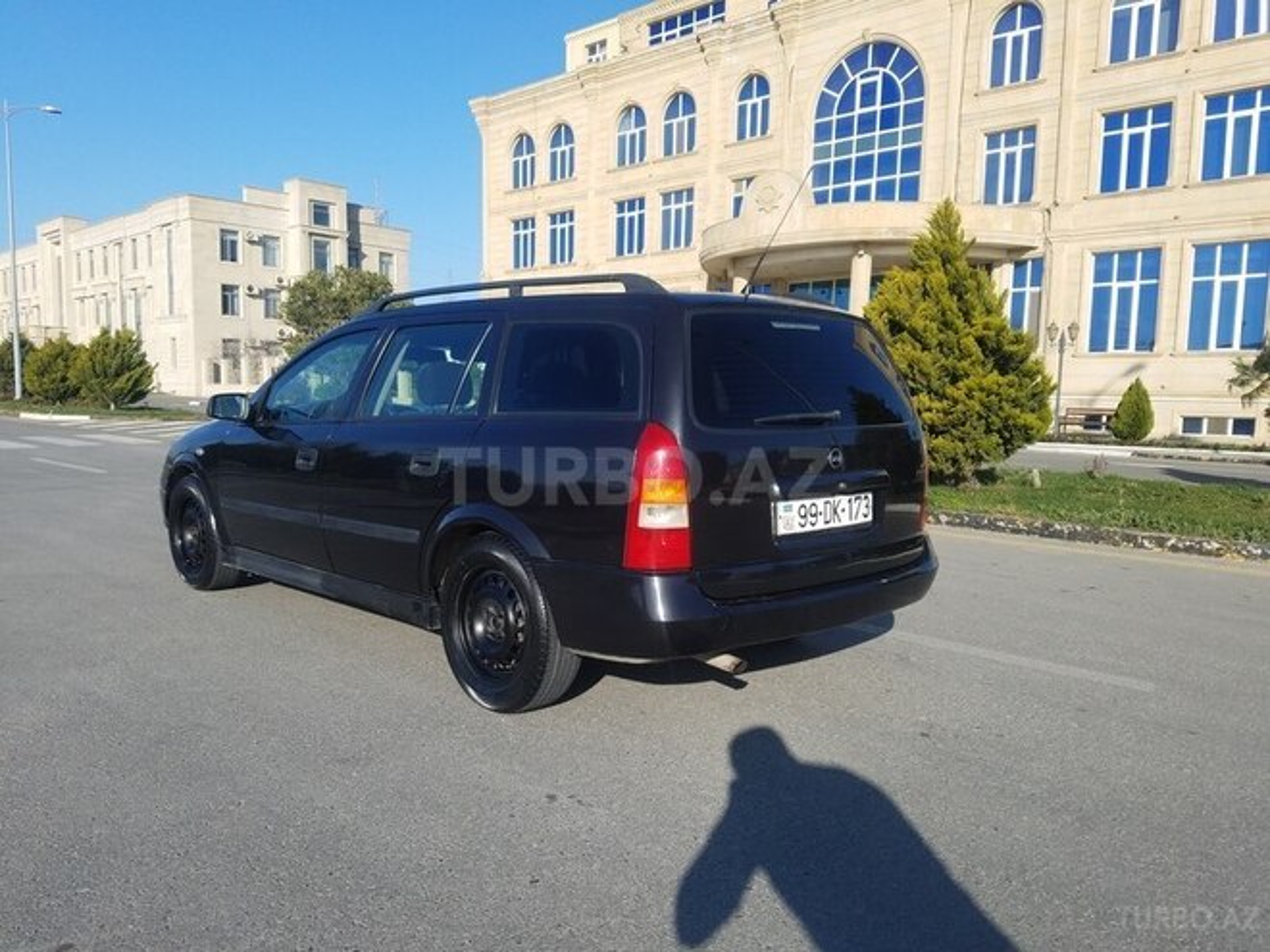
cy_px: 476
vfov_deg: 53.1
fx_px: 954
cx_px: 635
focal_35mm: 26
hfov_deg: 67.3
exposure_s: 1/2408
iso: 50
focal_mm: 4.2
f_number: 1.7
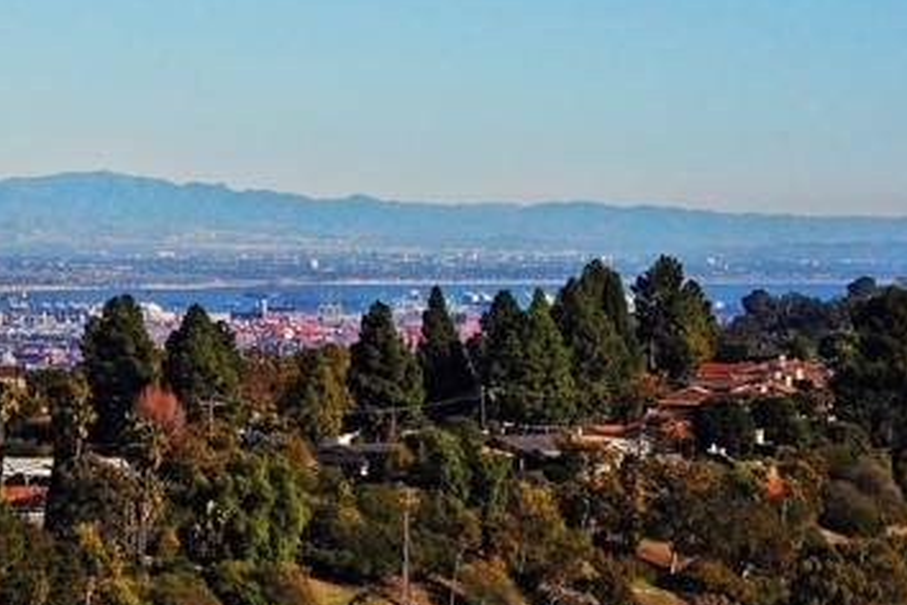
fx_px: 4913
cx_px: 195
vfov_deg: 7.0
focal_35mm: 195
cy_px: 163
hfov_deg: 10.5
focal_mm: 72
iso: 200
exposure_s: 1/800
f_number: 16
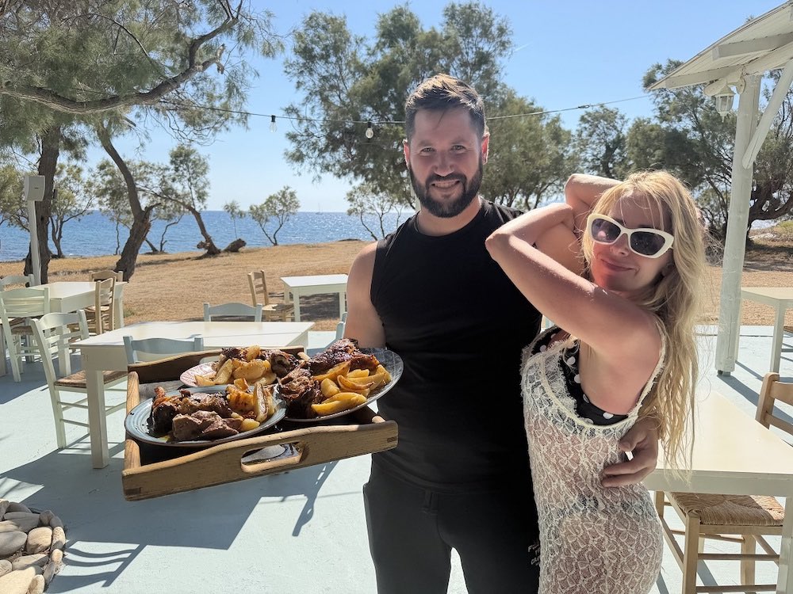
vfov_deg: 56.8
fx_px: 550
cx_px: 396
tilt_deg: -9.5
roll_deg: +0.5
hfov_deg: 71.6
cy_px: 297
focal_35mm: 24
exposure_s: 1/4405
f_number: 1.78
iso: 80
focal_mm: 6.76
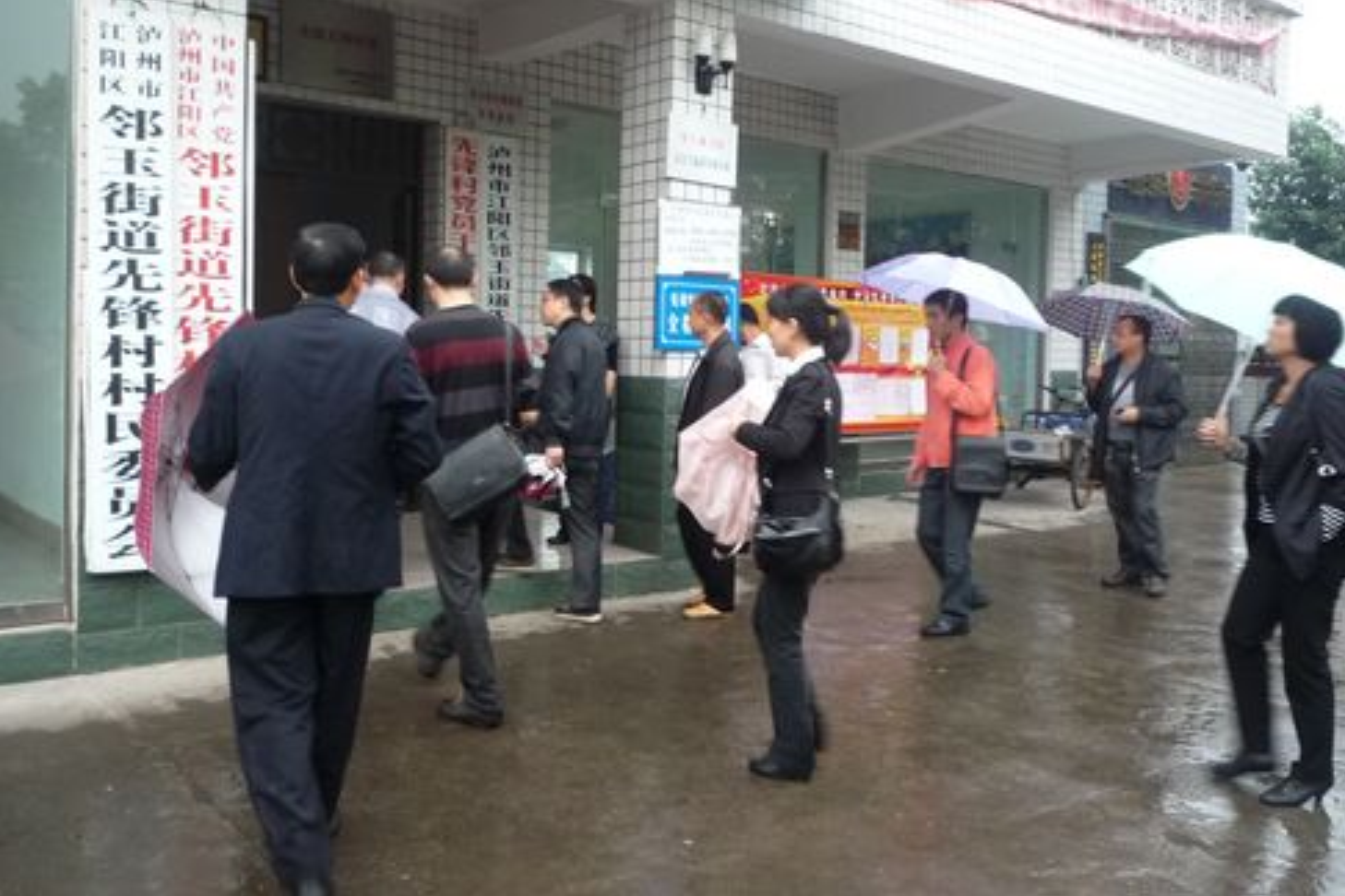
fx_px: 1158
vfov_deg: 42.2
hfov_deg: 60.3
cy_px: 380
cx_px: 667
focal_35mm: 31
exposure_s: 1/30
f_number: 2.8
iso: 200
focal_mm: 4.4
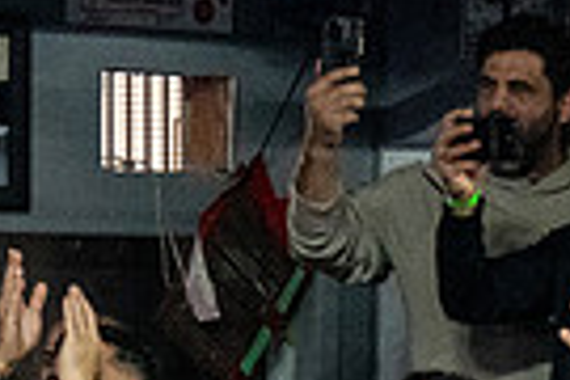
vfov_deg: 6.4
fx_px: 3341
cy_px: 657
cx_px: 435
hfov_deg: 9.7
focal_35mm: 211
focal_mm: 33
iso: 5000
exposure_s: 1/800
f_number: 2.8
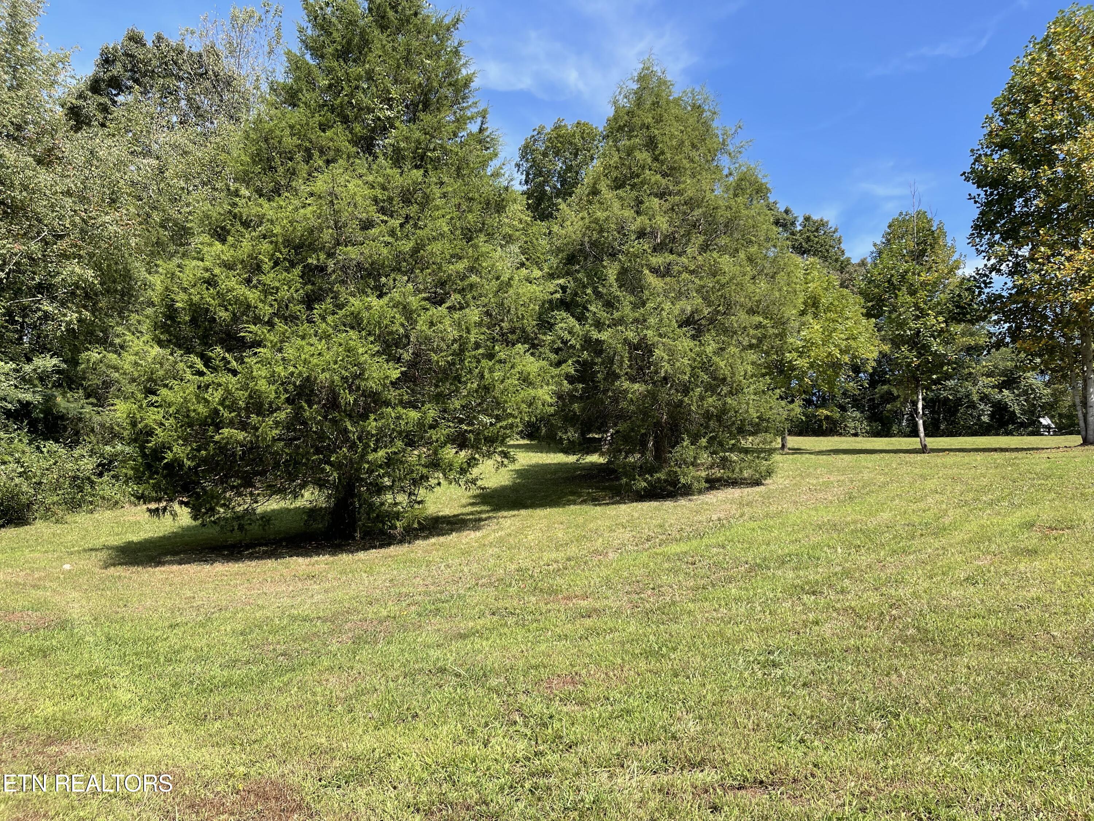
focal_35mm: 25
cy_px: 410
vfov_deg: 54.9
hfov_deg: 69.4
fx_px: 790
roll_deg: -2.8
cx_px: 547
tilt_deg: +10.2
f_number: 1.6
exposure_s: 1/1513
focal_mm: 5.1
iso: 32
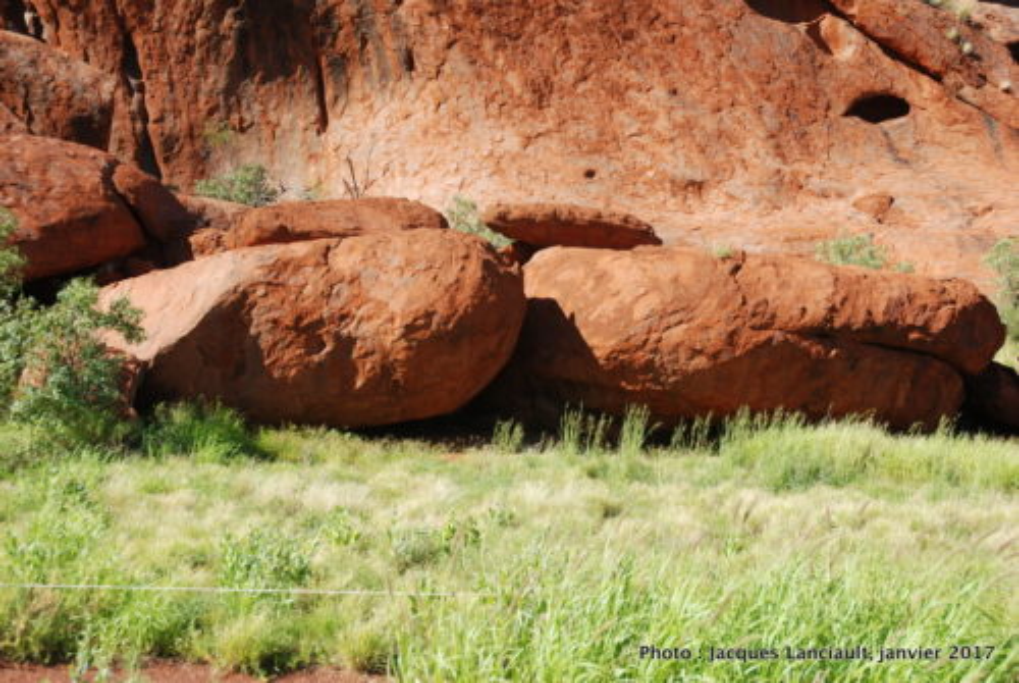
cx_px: 510
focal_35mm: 46
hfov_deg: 42.3
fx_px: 1318
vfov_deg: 29.0
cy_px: 342
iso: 100
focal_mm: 31
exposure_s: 1/200
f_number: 7.1
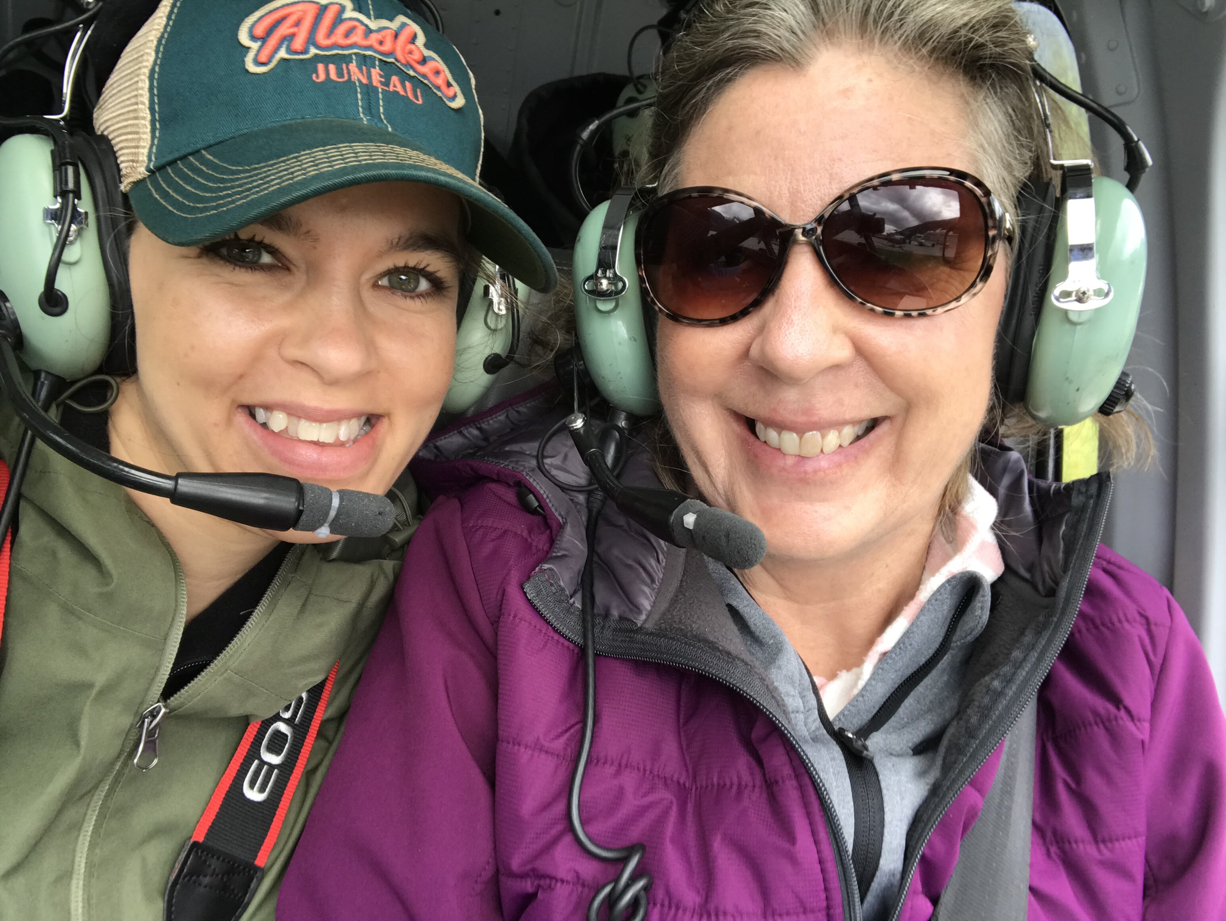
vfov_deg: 44.2
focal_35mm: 32
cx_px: 613
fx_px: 1134
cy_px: 460
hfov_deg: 56.8
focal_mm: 2.87
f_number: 2.2
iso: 25
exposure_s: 1/116
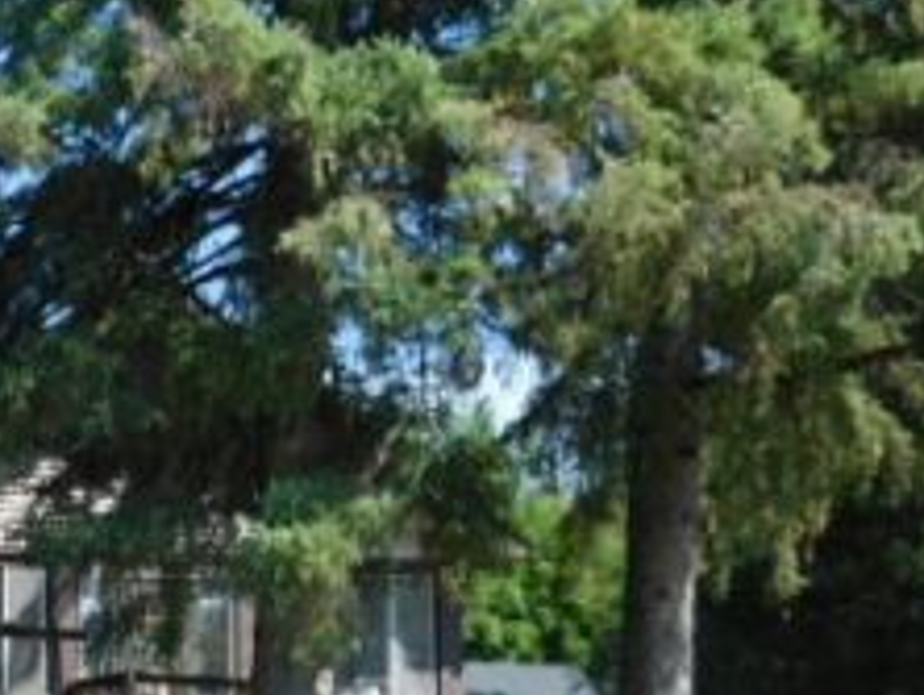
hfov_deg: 25.0
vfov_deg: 20.2
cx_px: -110
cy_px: 599
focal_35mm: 72
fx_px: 1924
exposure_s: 1/640
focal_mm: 5.3
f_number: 3.2
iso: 125
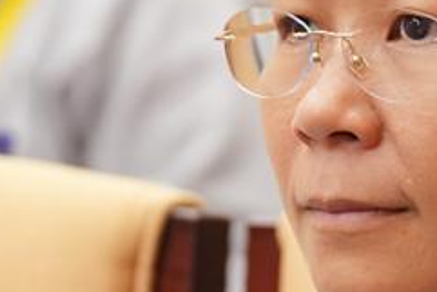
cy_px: 301
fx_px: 4530
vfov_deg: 3.7
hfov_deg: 5.5
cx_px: 18
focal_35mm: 373
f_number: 2.8
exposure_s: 1/125
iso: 2000
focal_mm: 75
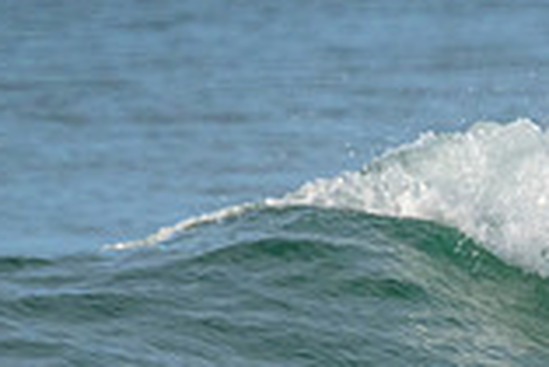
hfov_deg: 0.7
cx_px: 993
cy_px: 512
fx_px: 45013
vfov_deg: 0.5
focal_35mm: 2949
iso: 2200
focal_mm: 800
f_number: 11
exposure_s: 1/1250
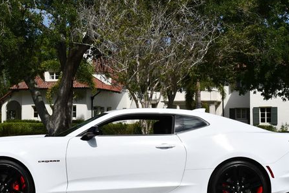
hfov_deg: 26.9
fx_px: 603
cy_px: 101
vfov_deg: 18.2
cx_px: 118
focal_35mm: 75
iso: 100
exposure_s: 1/400
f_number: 10
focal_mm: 26
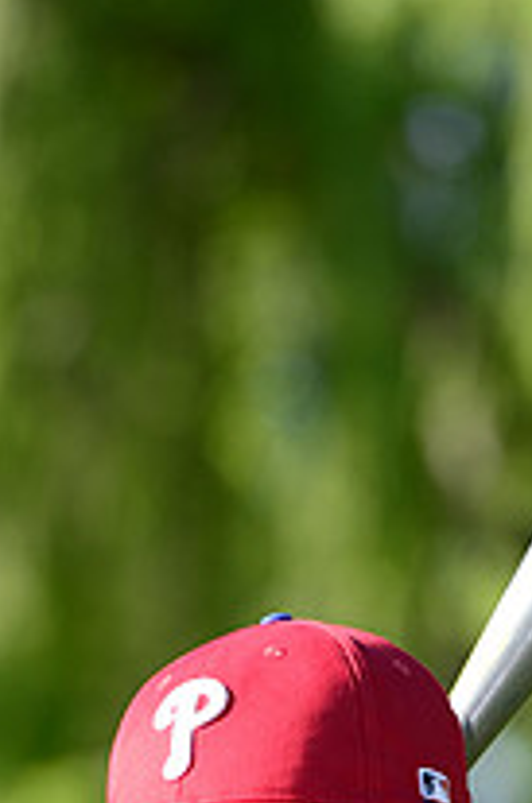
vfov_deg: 4.0
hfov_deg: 2.6
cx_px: 324
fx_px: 11562
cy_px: 1009
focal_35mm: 519
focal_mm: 185
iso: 200
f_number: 5
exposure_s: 1/500
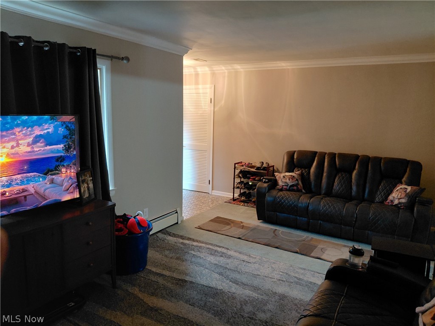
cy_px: 163
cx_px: 218
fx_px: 314
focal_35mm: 25
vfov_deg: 54.9
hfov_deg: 69.4
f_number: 1.8
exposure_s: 1/40
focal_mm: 4.69
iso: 400
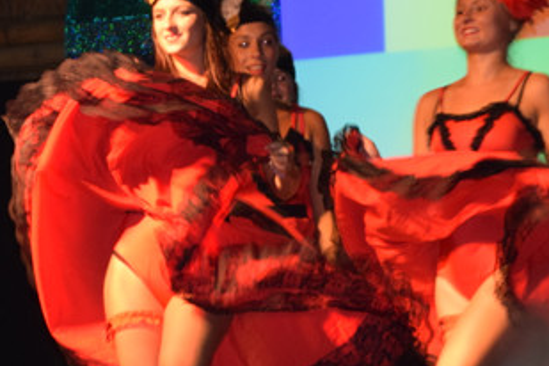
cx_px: 167
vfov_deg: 4.4
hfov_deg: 6.6
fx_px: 4742
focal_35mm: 311
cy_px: 294
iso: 1250
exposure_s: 1/60
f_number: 6
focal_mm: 100
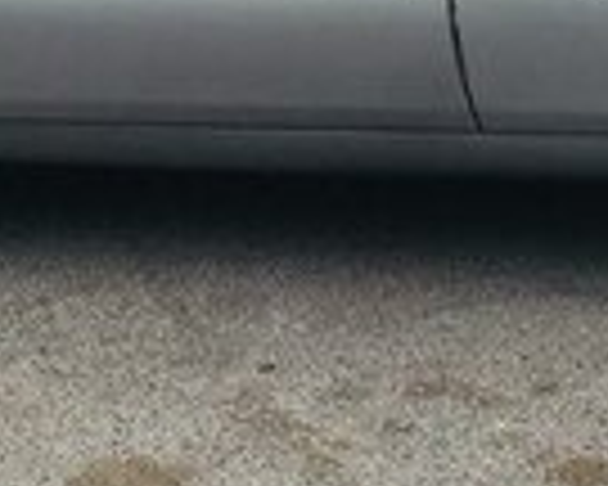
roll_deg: +1.0
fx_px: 2483
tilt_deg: -7.9
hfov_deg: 13.9
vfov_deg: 10.9
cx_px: 401
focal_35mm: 138
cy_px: -142
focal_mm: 4.15
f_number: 2.2
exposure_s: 1/565
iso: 32
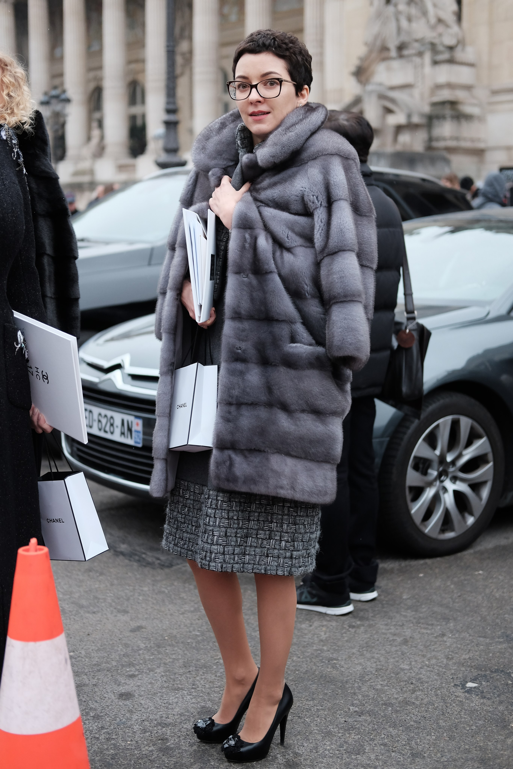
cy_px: 384
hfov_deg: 25.5
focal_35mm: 53
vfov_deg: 37.5
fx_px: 1133
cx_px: 256
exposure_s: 1/1000
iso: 800
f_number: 2
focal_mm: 35
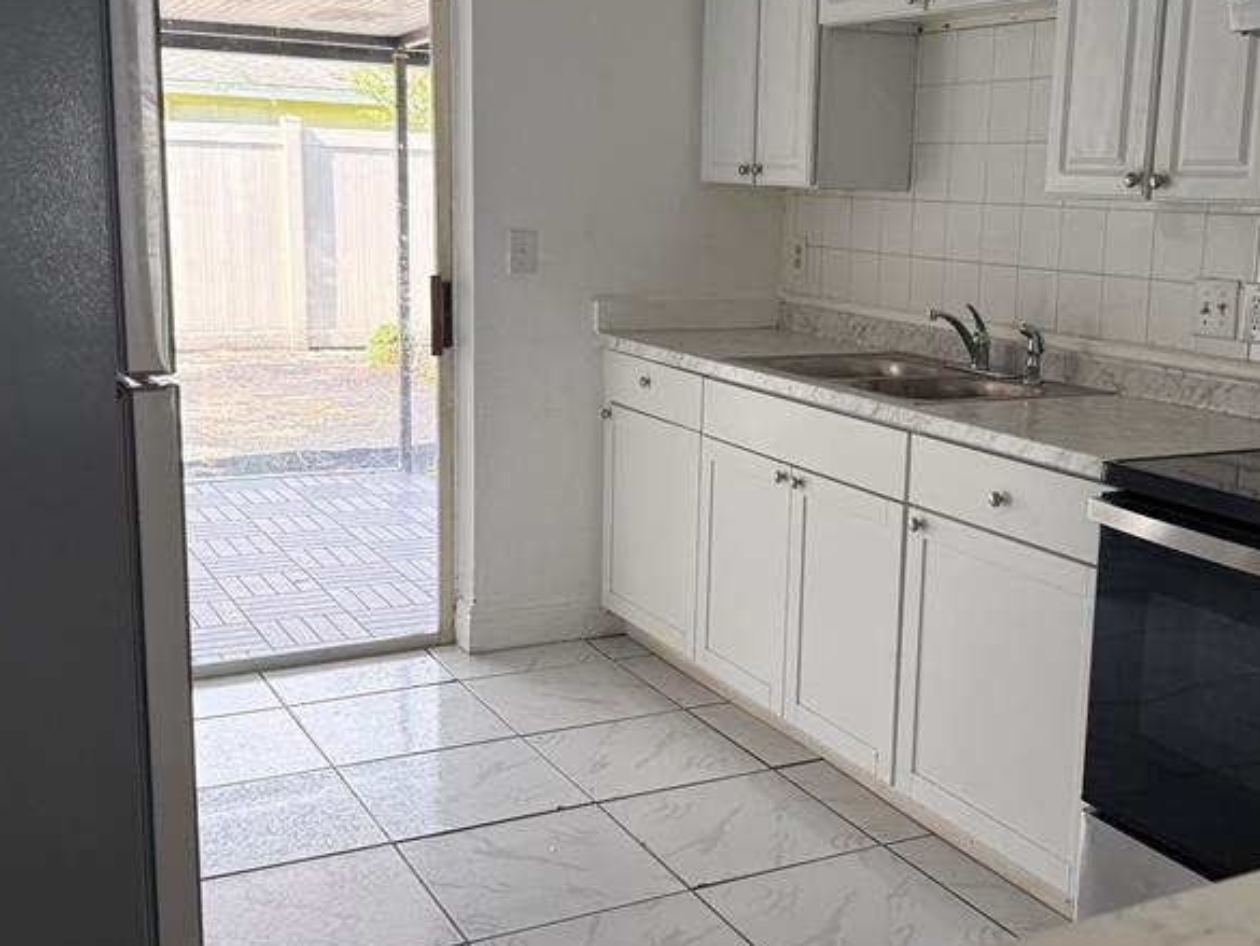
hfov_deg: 44.5
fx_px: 1529
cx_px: 769
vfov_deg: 34.3
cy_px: 420
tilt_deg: -9.1
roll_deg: -3.1
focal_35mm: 42
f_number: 1.78
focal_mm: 6.76
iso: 200
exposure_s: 1/222
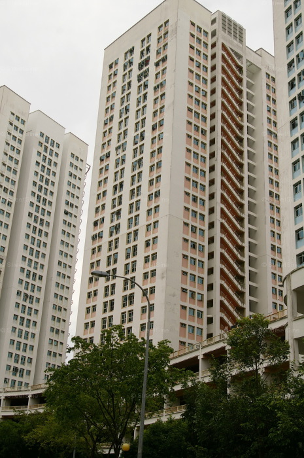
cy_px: 229
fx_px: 590
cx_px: 152
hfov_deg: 28.9
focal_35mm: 46
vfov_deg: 42.4
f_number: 6.7
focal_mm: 31
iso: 200
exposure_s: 1/750
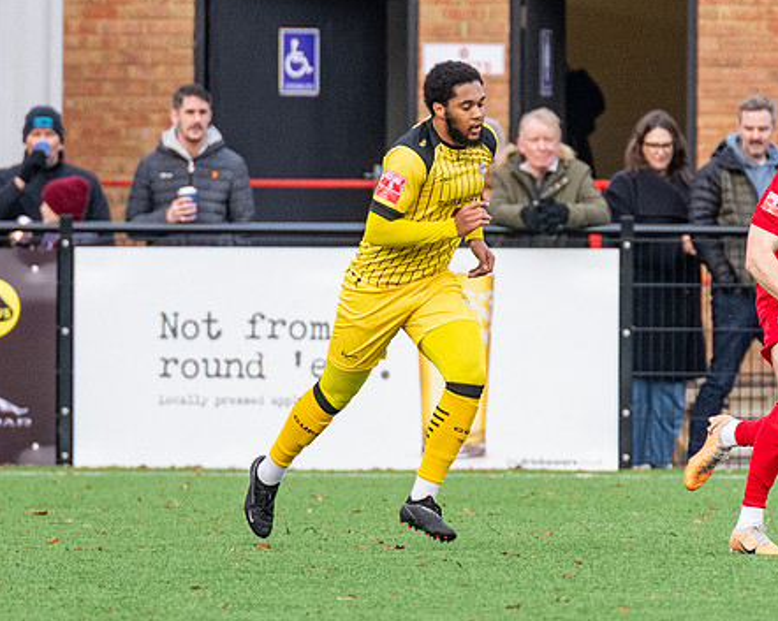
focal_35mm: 1004
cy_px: 249
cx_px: 558
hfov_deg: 1.9
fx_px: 23103
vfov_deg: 1.5
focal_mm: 280
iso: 800
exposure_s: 1/1600
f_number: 4
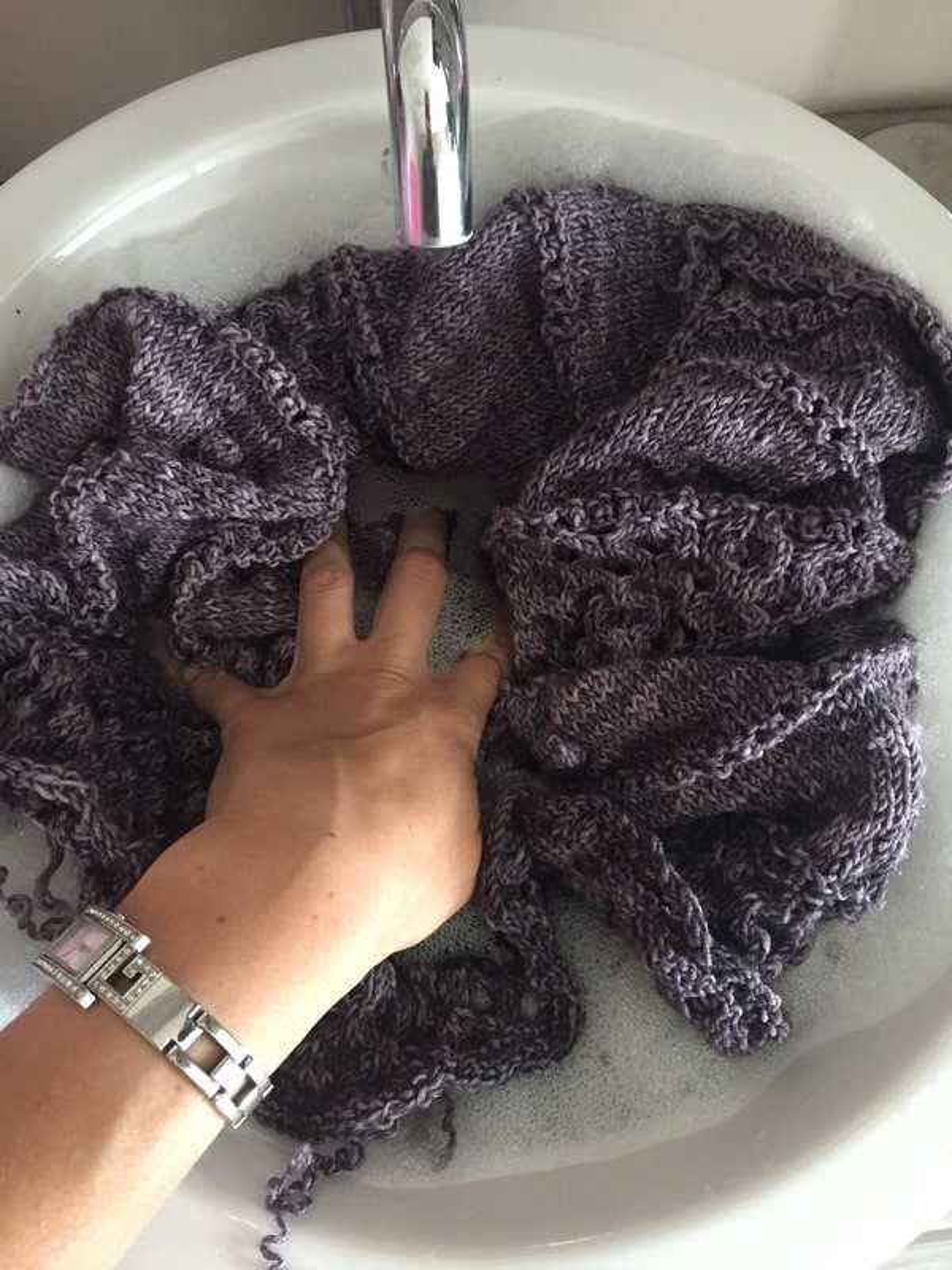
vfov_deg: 61.7
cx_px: 476
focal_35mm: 29
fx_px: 1063
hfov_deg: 48.2
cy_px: 635
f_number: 2.2
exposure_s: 1/17
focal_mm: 4.15
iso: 250
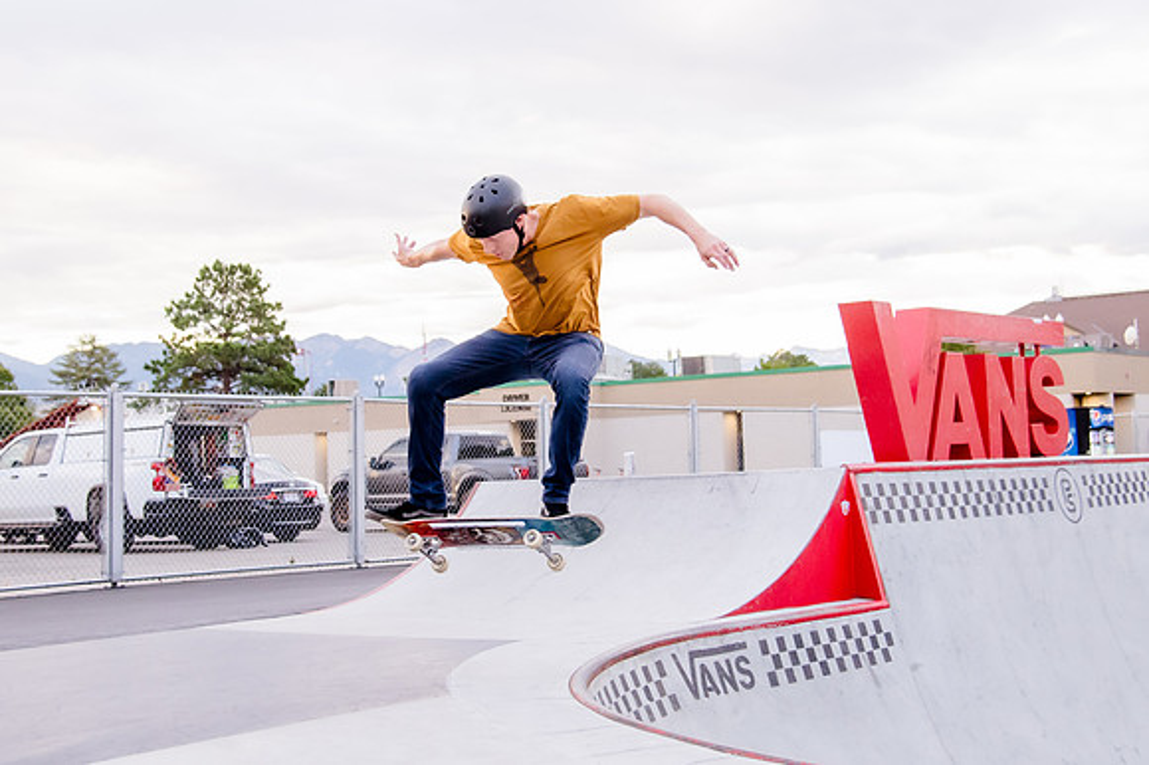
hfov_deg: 37.8
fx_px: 1679
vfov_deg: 25.6
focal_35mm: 53
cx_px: 532
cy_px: 312
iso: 2500
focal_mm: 34
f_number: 4
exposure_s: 1/640
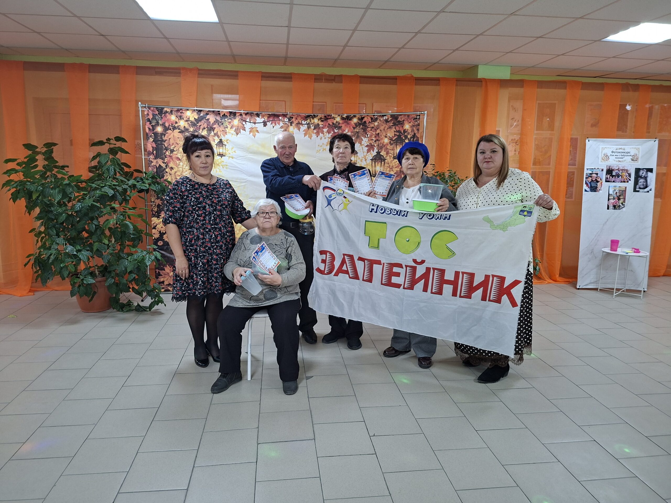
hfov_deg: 73.9
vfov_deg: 58.9
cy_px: 252
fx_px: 446
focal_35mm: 23
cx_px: 336
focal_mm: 5.54
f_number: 1.8
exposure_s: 1/50
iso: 250
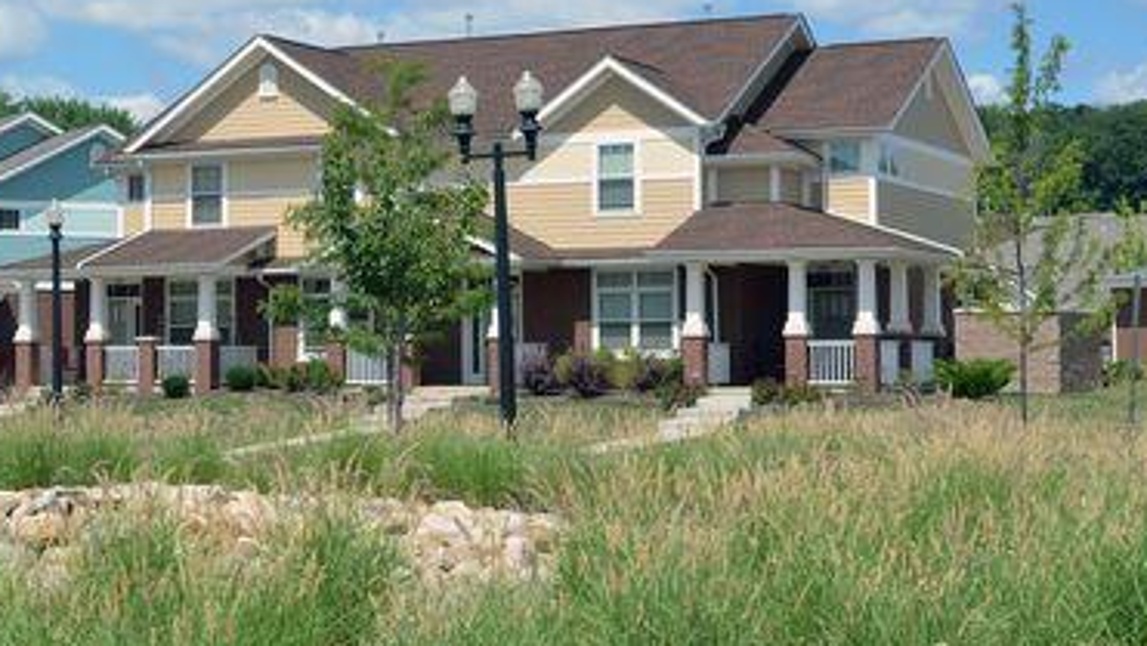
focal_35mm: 76
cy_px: 230
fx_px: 2312
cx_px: 386
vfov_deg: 15.9
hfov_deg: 27.7
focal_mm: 30
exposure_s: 1/250
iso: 200
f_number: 11
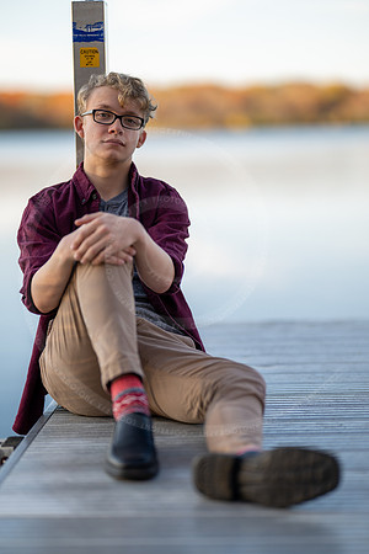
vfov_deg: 23.9
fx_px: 1307
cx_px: 184
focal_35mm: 85
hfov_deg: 16.1
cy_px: 277
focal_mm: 85
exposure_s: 1/2000
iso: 125
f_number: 1.2
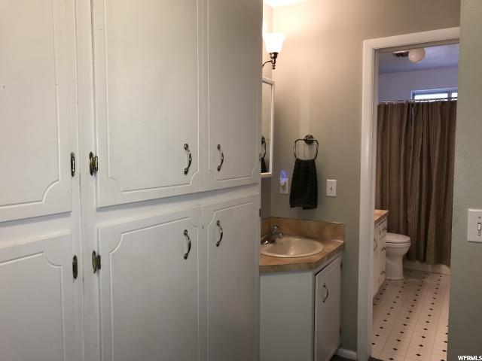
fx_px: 390
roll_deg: -0.5
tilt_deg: -3.5
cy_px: 180
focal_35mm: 28
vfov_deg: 49.7
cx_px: 241
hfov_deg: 63.4
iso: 20
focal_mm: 3.99
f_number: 1.8
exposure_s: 1/38
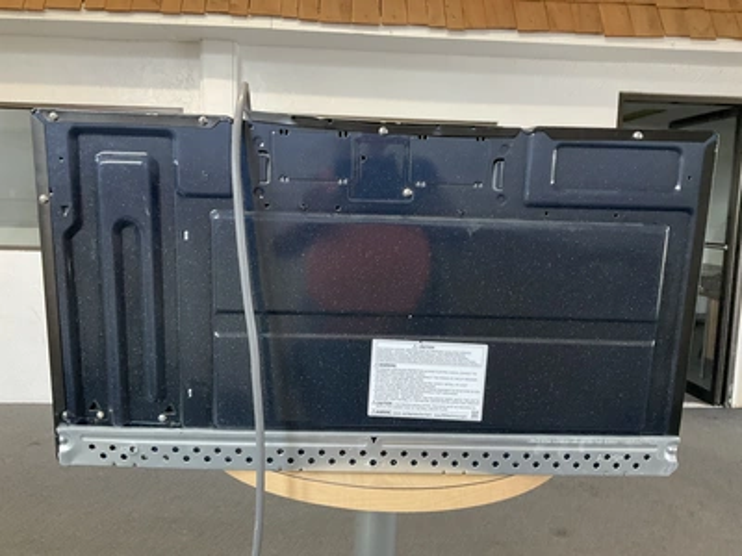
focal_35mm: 29
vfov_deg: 48.2
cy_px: 278
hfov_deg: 61.7
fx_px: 622
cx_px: 371
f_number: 1.8
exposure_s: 1/60
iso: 160
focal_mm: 3
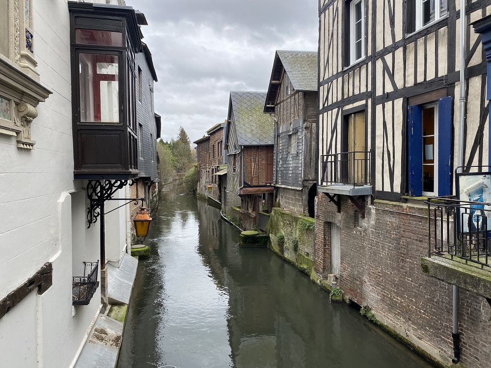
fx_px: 369
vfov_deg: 53.1
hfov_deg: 67.3
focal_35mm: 26
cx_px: 246
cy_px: 184
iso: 32
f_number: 1.8
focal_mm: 4.25
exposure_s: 1/471
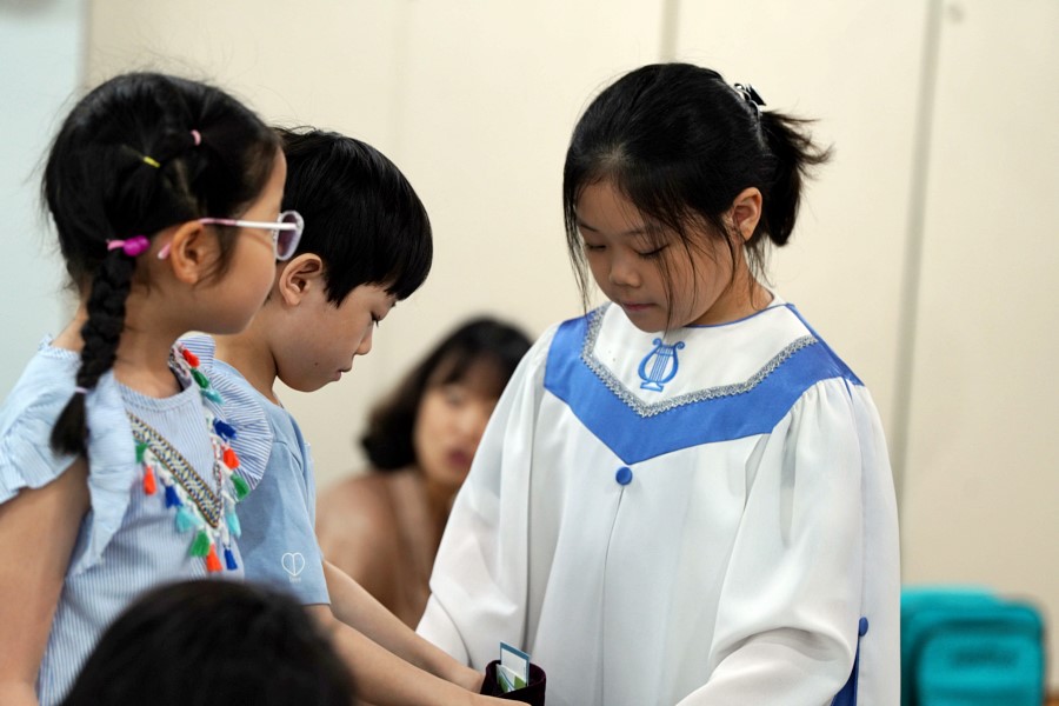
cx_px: 530
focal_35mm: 171
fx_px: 5030
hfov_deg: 12.0
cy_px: 353
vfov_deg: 8.0
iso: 1250
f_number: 4
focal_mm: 171
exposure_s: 1/200
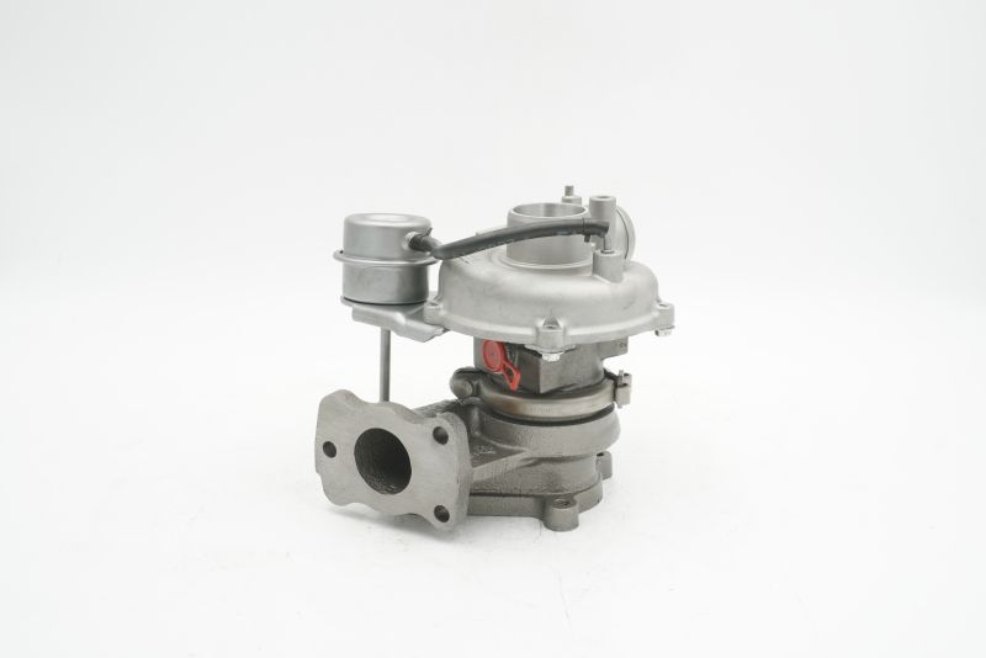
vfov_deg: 30.9
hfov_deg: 44.9
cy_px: 329
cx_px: 493
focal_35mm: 44
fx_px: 1192
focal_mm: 29
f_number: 16
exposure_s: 1/3
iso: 100
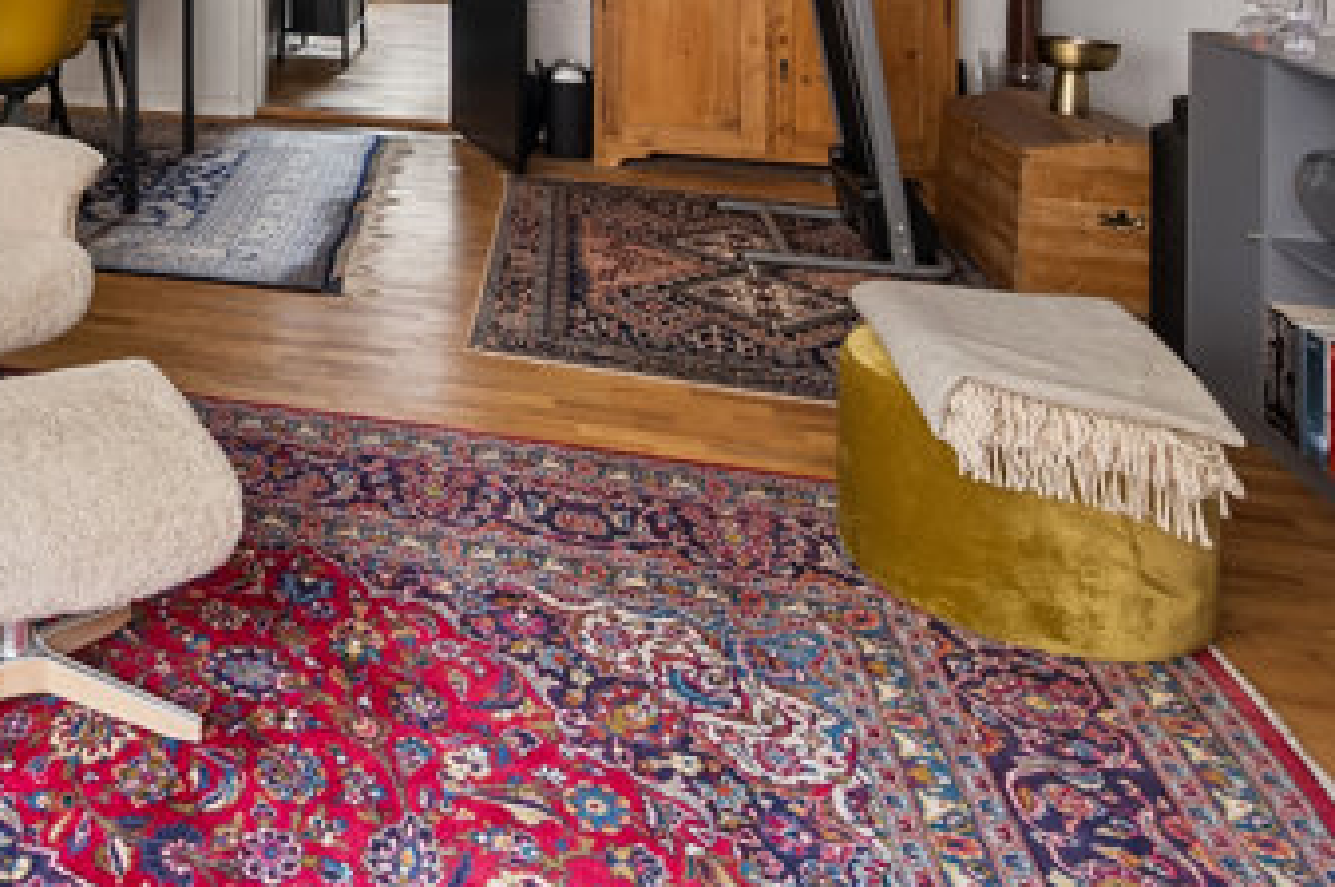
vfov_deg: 30.3
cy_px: -152
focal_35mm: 38
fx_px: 1408
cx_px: 4
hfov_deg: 43.6
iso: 400
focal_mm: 16
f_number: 5.6
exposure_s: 1/6
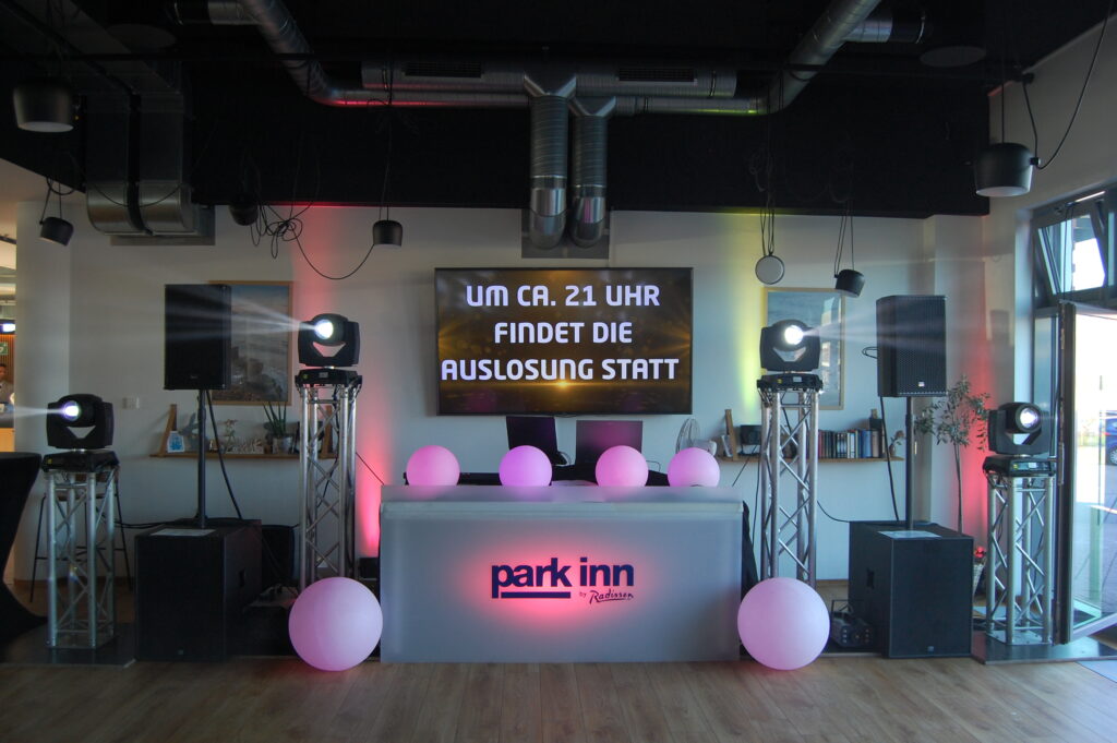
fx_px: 884
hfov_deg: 64.6
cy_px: 372
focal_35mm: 28
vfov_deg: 45.6
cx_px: 558
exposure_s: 1/80
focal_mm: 19
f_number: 4.5
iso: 400
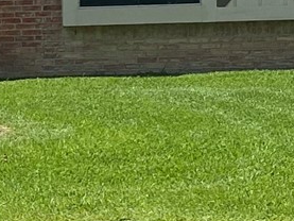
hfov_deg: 9.6
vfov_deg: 7.7
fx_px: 1631
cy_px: 146
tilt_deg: -2.7
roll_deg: +1.2
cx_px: -281
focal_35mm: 192
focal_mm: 4.25
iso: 32
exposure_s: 1/3300
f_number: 1.8
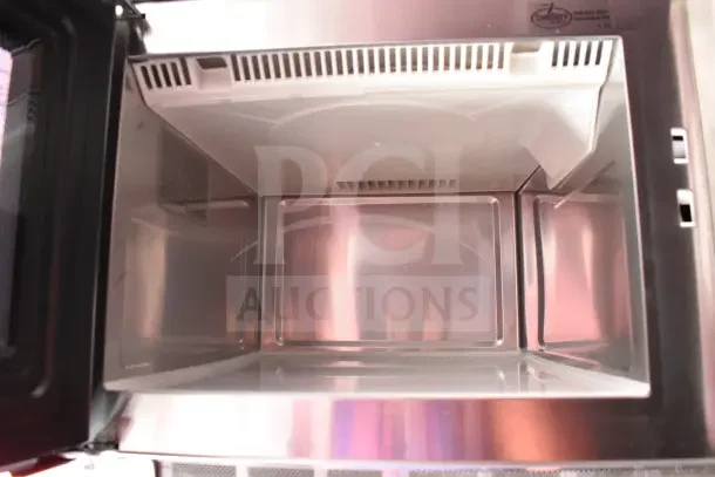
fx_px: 536
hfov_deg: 67.4
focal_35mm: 27
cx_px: 358
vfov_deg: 48.0
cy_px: 238
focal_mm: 18
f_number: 5
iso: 6400
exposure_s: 1/100
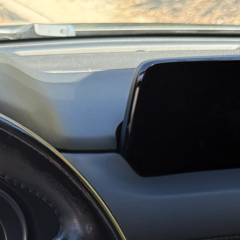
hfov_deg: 17.0
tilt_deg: -31.2
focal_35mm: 101
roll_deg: -0.6
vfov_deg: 15.4
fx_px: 792
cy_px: 401
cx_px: 24
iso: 100
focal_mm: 6.76
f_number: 1.78
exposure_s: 1/243
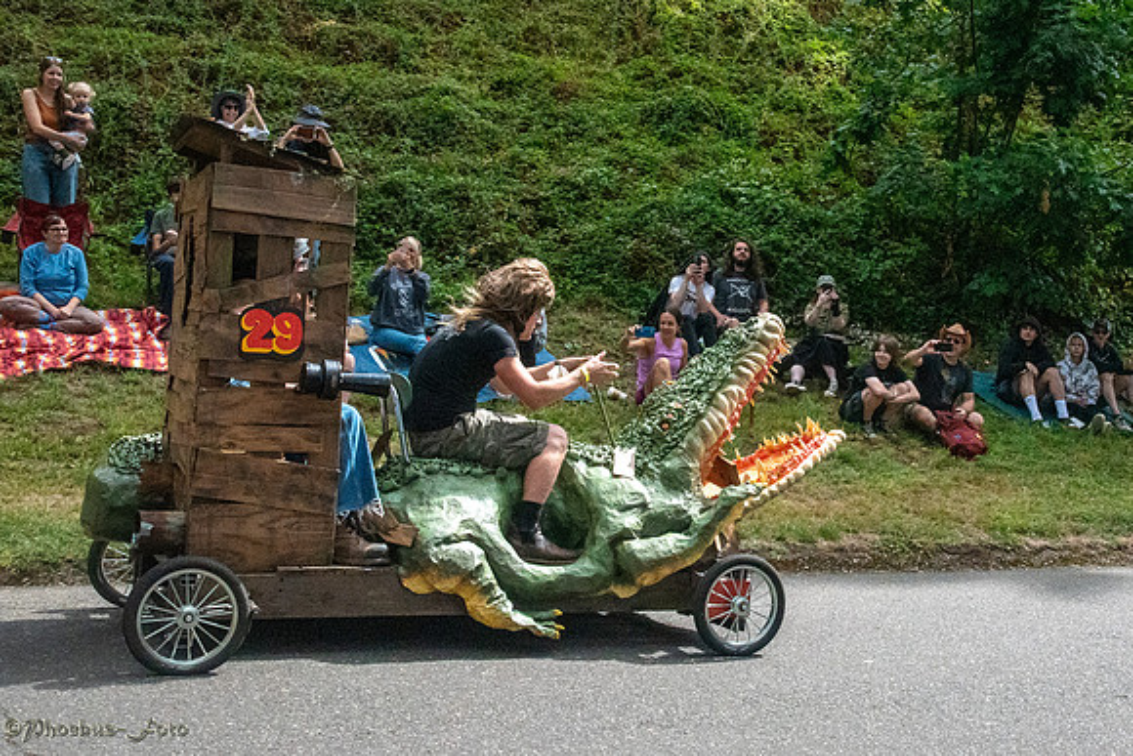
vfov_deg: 27.1
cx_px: 717
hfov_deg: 39.5
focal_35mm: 50
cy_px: 339
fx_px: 1565
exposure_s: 1/2000
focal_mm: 34
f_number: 16
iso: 4000
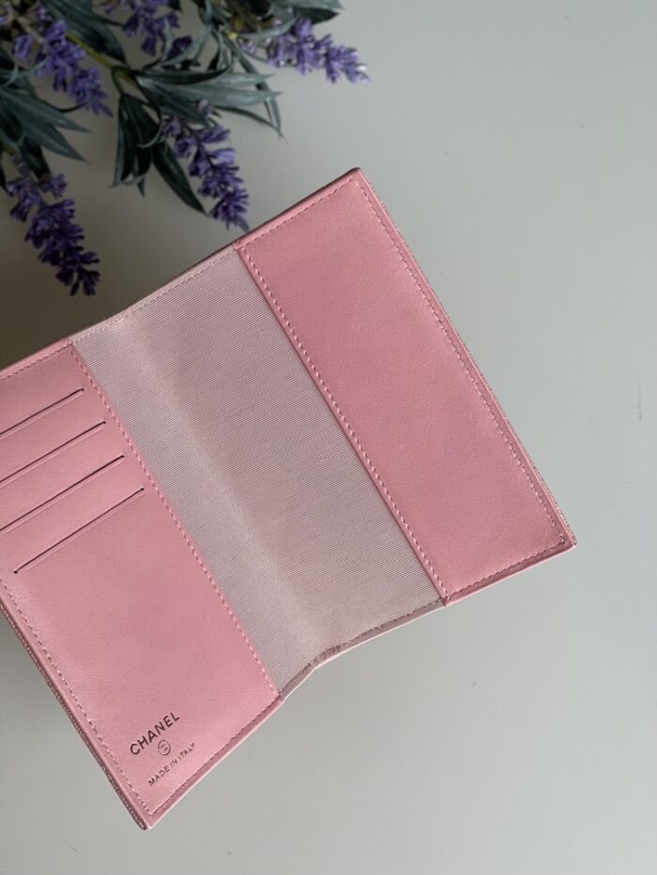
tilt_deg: -66.0
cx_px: 328
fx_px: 1619
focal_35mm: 64
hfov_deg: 22.9
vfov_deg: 30.3
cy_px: 438
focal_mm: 7.5
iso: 40
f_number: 2.2
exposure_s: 1/121
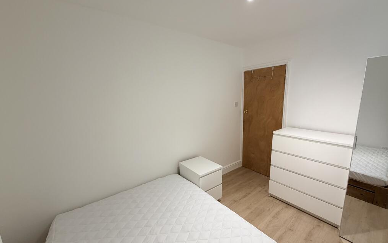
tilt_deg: -10.9
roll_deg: +3.0
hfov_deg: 101.5
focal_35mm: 15
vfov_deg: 74.8
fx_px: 159
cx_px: 196
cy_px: 126
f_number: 2.2
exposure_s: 1/100
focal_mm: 2.22
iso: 250
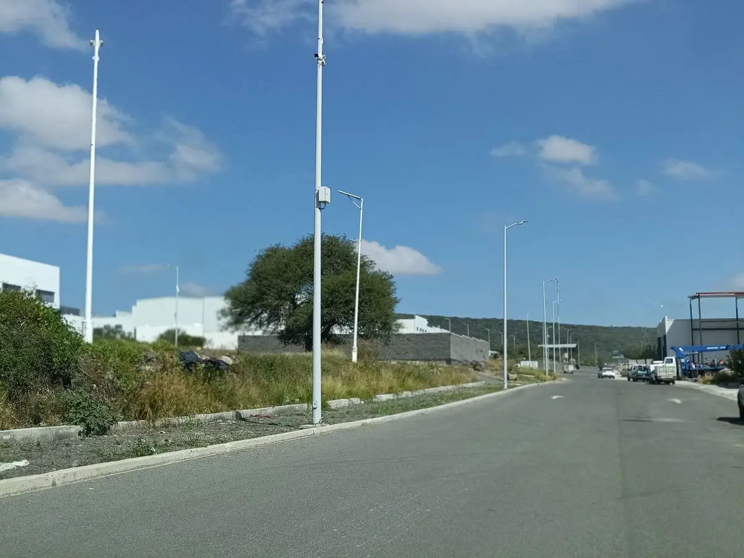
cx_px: 372
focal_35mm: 47
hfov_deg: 40.4
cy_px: 279
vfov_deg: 30.9
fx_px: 1010
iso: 64
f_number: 4.5
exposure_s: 1/1111
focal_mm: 7.08
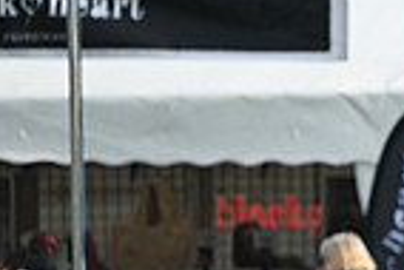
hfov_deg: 1.3
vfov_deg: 0.8
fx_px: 18389
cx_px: 817
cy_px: 240
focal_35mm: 1637
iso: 450
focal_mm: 400
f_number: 5.6
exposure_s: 1/1250
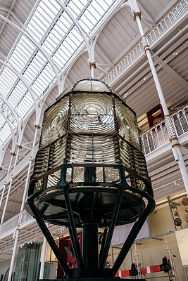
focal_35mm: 27
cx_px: 89
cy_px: 142
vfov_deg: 67.4
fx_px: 211
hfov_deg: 47.9
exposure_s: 1/210
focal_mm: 16
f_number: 3.6
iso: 320
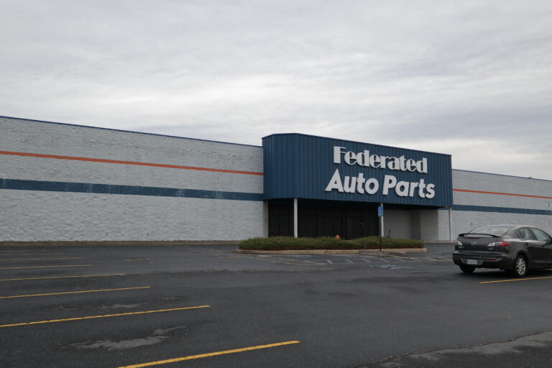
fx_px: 460
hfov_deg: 61.9
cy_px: 184
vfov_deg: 43.6
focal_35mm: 30
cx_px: 276
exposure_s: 1/250
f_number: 5.6
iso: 100
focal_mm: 20
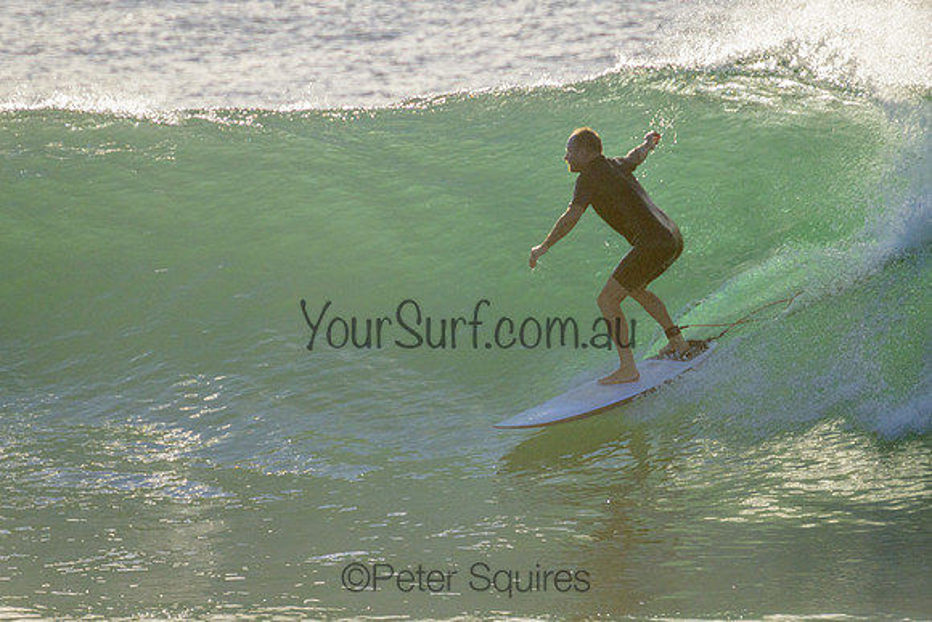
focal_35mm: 1094
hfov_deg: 1.9
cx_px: 473
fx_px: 28321
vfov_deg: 1.3
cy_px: 287
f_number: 11
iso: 720
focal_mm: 800
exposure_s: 1/2000
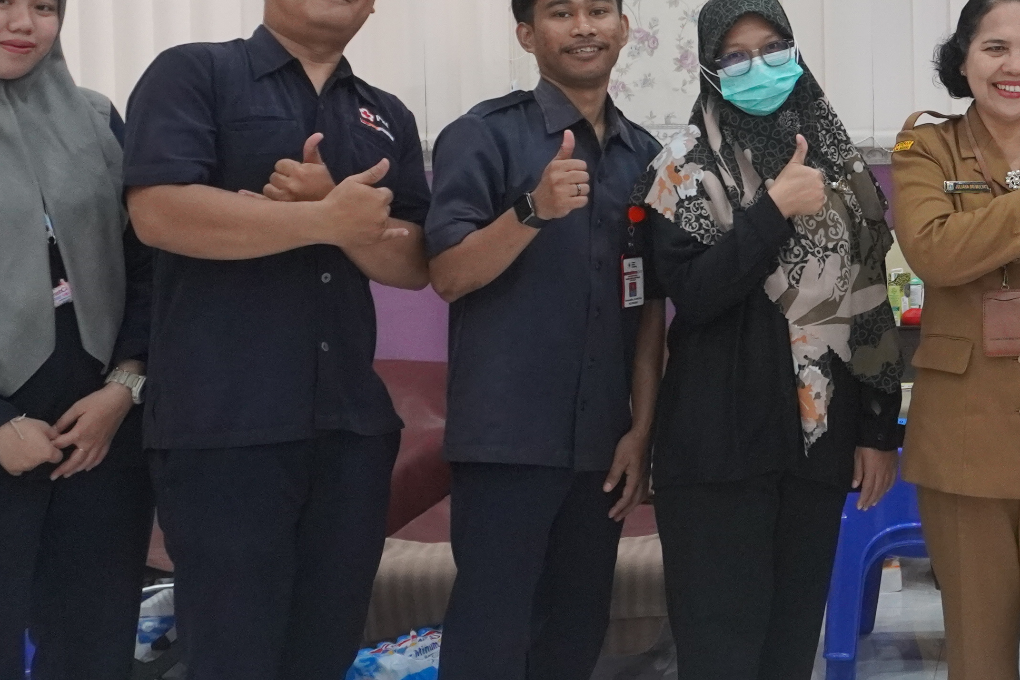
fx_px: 2380
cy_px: 100
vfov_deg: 16.1
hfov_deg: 22.6
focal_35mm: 84
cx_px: 1168
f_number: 4
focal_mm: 20
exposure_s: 1/160
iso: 1600
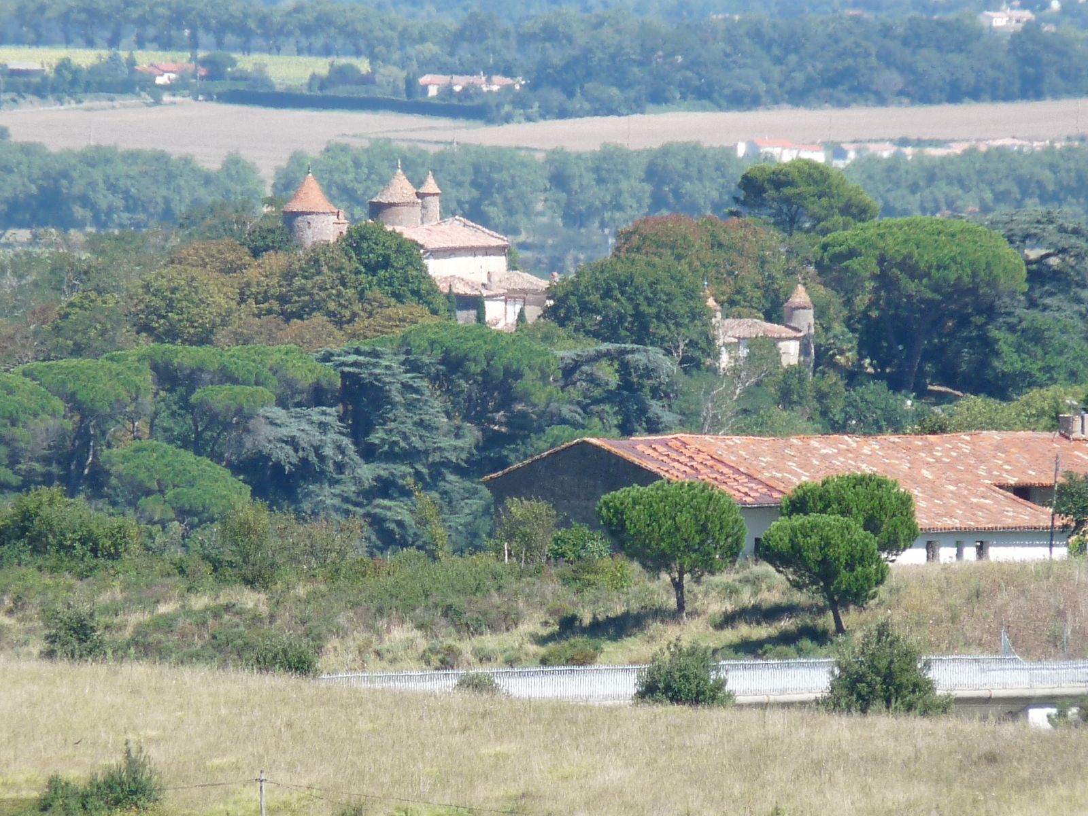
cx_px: 544
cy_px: 408
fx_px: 27219
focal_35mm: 866
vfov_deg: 1.7
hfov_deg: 2.3
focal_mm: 86.4
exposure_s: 1/320
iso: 100
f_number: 5.6
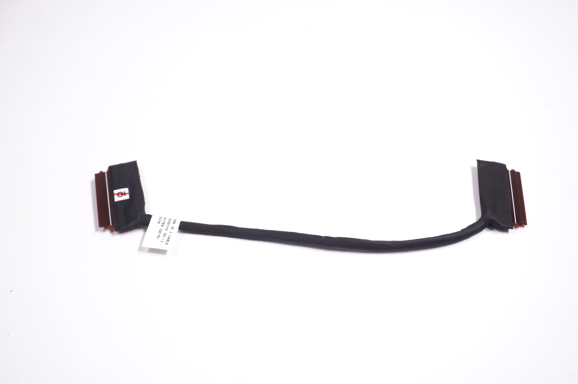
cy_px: 192
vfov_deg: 28.9
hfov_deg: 42.4
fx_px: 746
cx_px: 289
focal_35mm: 46
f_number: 5.6
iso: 500
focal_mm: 31
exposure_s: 1/160
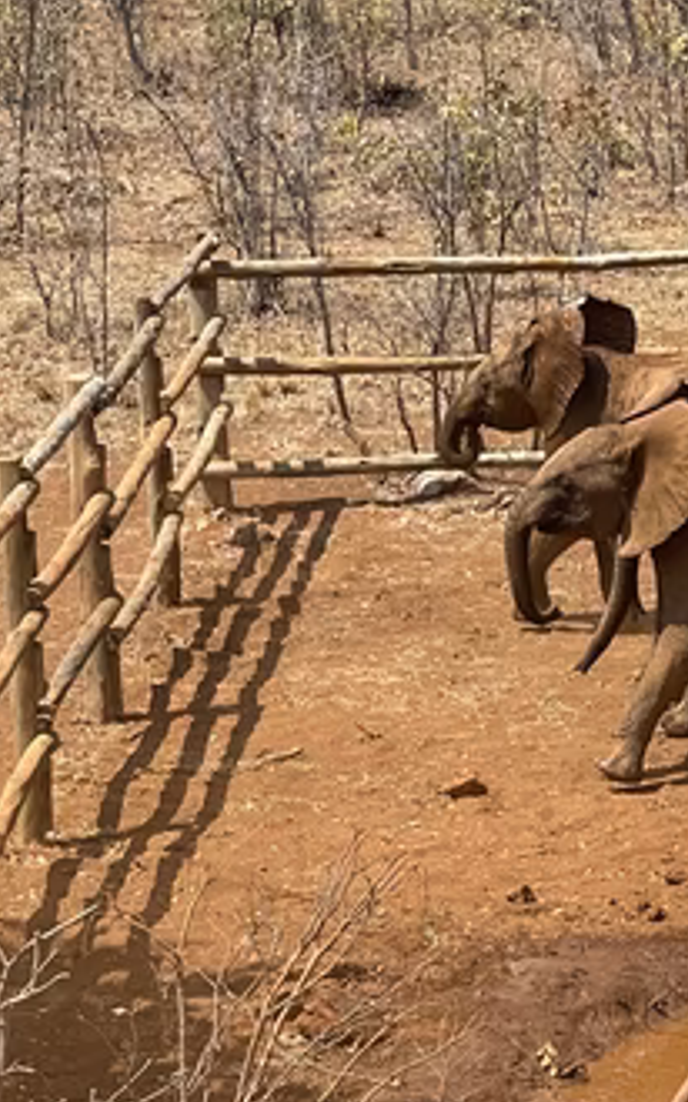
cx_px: 848
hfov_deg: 8.4
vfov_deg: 13.6
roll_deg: +1.1
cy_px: 334
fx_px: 4624
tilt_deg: -9.2
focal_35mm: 154
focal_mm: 7.5
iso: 20
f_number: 2.2
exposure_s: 1/622
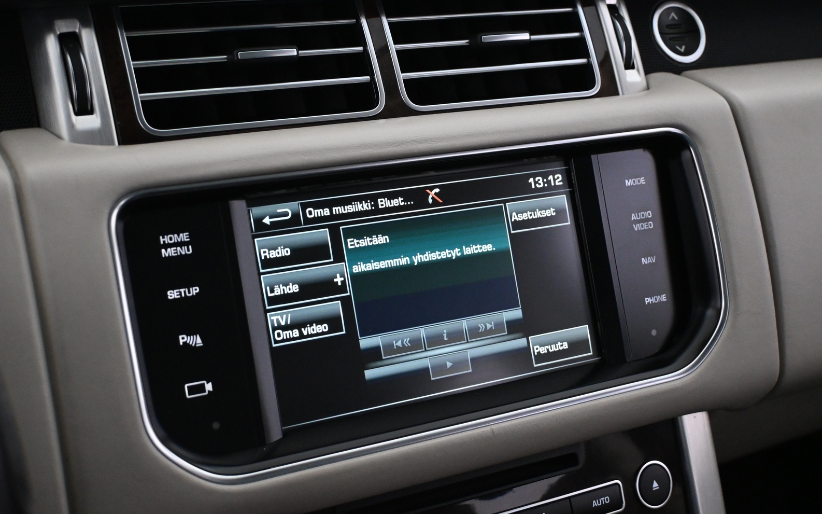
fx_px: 1154
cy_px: 270
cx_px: 408
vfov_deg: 25.1
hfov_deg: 39.2
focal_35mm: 52
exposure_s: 1/60
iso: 3600
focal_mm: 33
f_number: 5
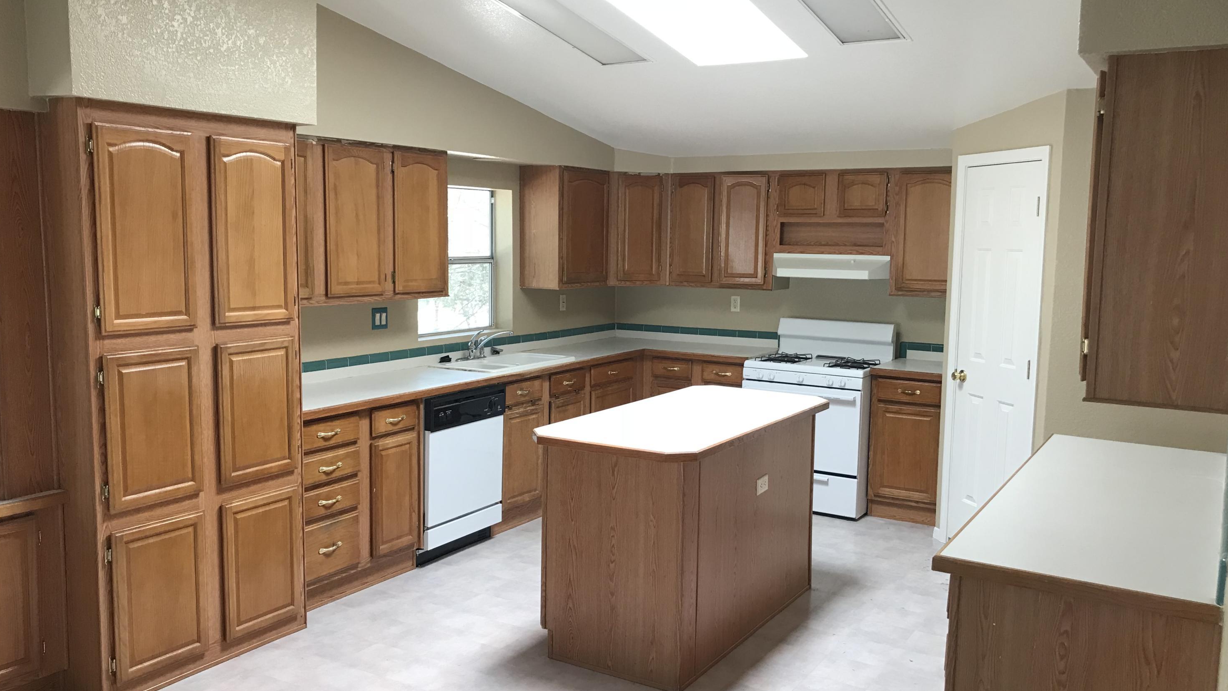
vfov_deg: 37.8
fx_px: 1009
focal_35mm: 31
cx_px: 612
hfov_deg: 62.6
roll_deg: -0.8
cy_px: 359
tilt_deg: -7.3
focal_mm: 3.99
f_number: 1.8
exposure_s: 1/30
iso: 25
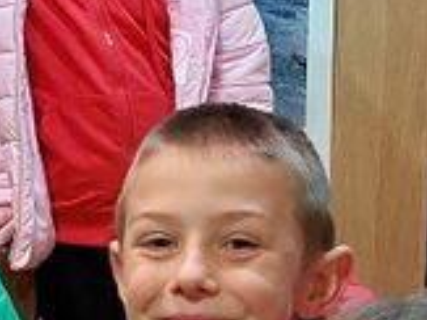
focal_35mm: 158
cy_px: 249
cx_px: 149
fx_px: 1948
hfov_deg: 12.5
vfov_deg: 9.4
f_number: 1.8
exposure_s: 1/33
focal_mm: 5.23
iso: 400
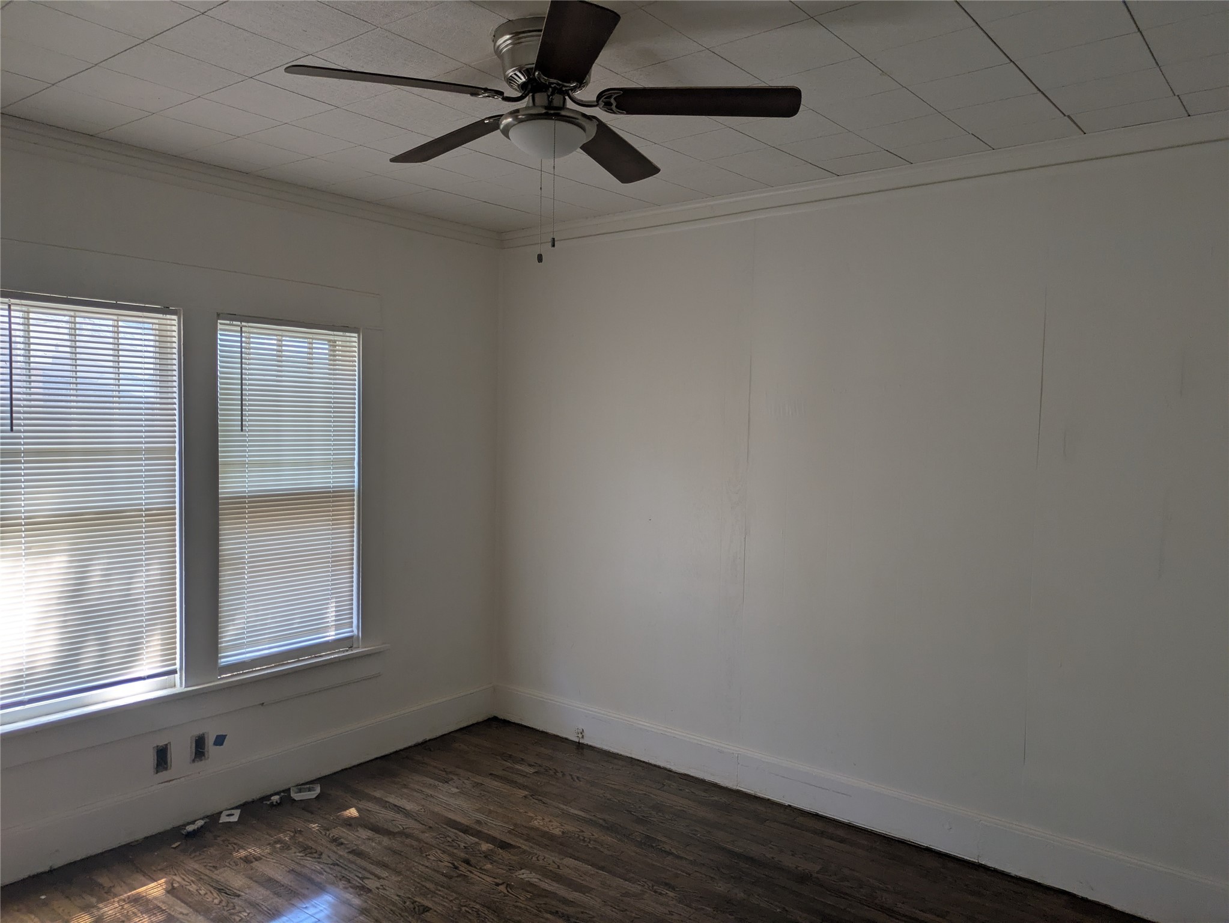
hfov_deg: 69.4
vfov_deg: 54.9
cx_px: 614
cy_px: 462
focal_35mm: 25
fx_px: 888
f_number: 1.89
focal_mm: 5.43
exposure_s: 1/120
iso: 69
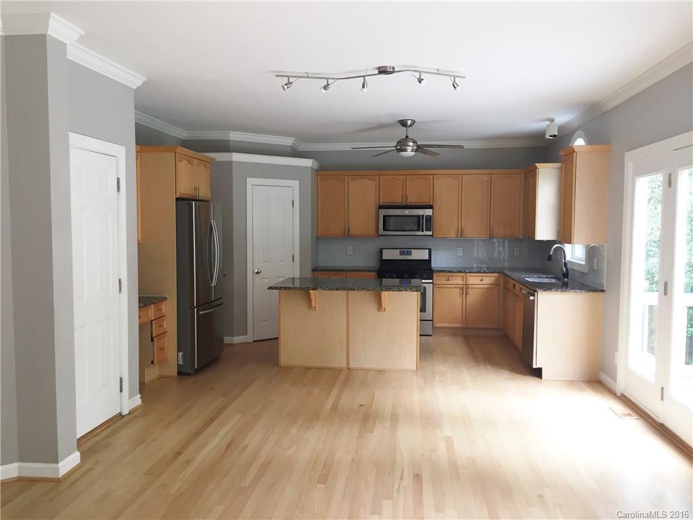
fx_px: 581
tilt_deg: -3.1
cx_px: 346
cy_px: 260
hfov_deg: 61.7
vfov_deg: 48.2
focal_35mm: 29
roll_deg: -1.4
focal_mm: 4.15
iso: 64
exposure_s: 1/30
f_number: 2.2
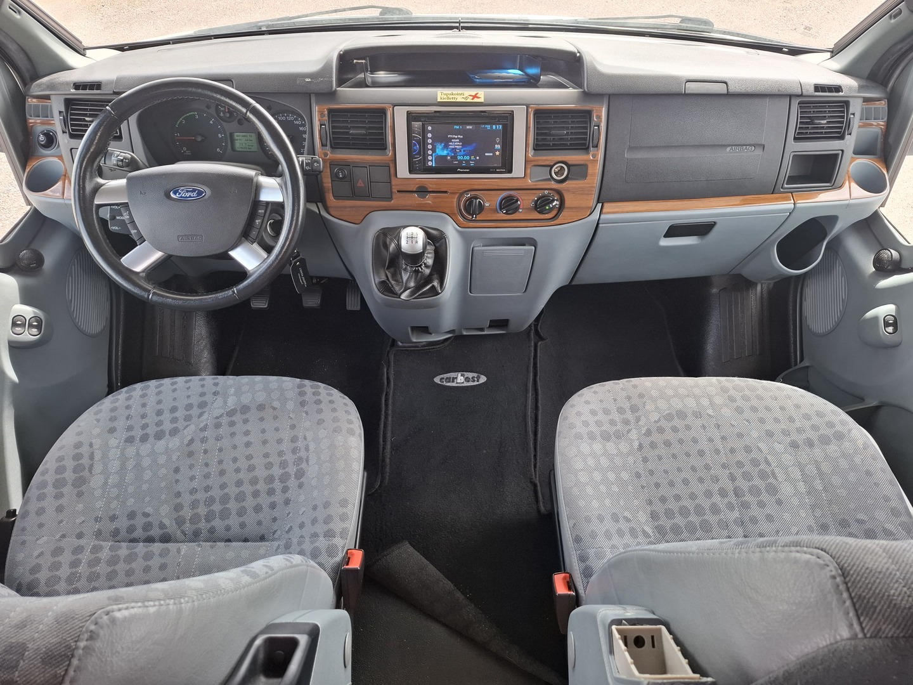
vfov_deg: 58.9
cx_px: 456
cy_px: 342
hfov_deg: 73.9
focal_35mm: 23
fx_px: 607
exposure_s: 1/120
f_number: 1.8
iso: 64
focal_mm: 5.54
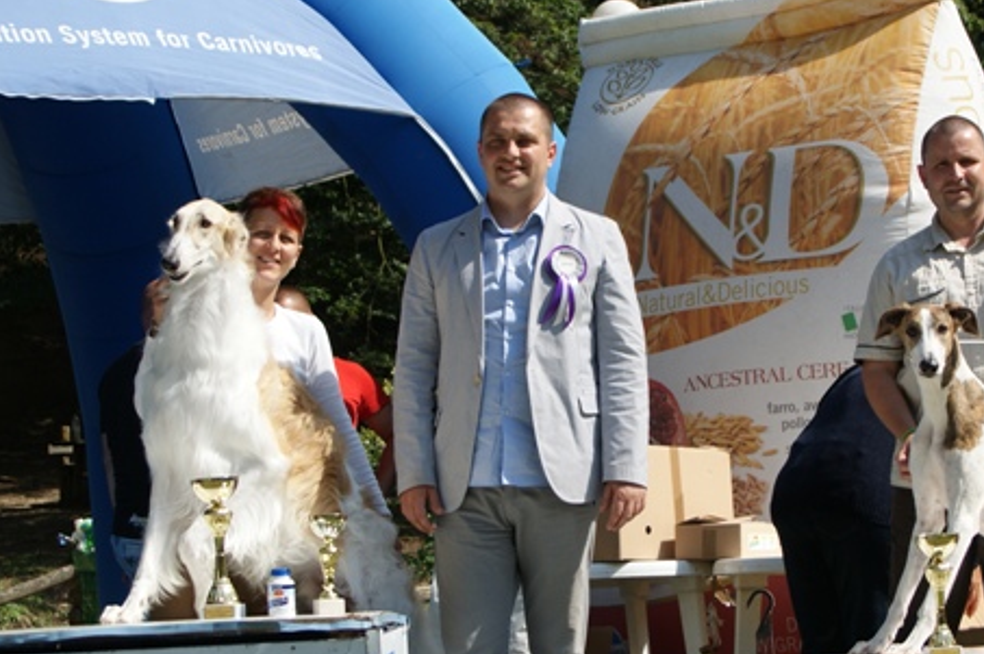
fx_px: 2894
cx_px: 643
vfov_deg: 12.9
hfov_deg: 19.2
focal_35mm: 106
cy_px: 413
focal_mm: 50
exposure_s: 1/320
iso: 100
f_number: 7.1
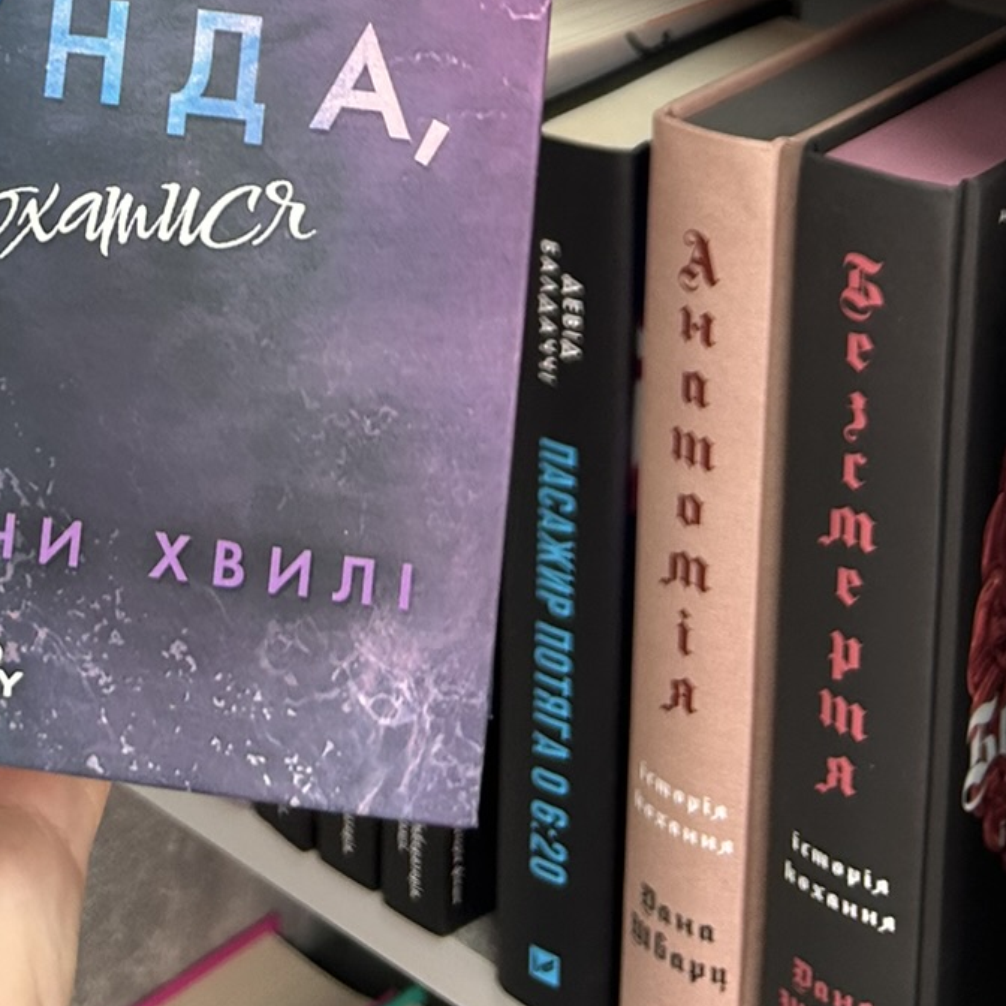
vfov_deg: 21.5
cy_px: -418
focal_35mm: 70
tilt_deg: -7.5
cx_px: 120
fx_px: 2302
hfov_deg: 24.0
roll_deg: +0.6
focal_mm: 5.7
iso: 80
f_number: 1.5
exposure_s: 1/121
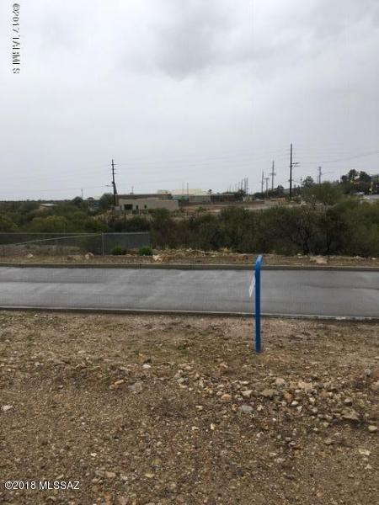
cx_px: 190
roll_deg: +2.3
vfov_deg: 61.7
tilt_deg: -7.4
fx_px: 423
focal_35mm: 29
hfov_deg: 48.2
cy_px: 252
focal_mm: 4.15
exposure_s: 1/499
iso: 25
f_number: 2.2
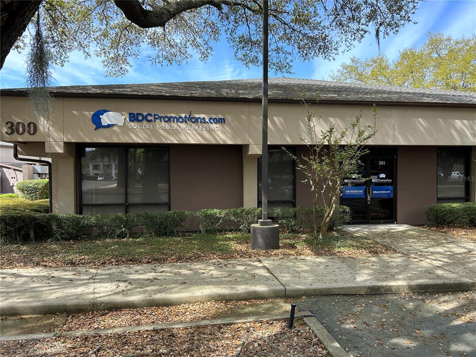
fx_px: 358
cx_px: 238
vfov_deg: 53.1
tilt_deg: -1.6
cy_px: 178
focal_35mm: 26
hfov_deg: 67.3
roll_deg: +0.6
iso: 50
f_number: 1.5
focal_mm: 5.7
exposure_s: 1/917
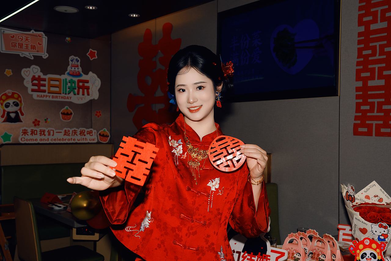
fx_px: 478
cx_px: 196
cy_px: 130
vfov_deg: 30.5
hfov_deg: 44.5
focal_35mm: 44
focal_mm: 44
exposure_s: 1/160
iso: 160
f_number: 8
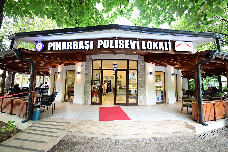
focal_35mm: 14
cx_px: 114
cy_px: 76
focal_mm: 14
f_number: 2.8
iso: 640
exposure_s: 1/100
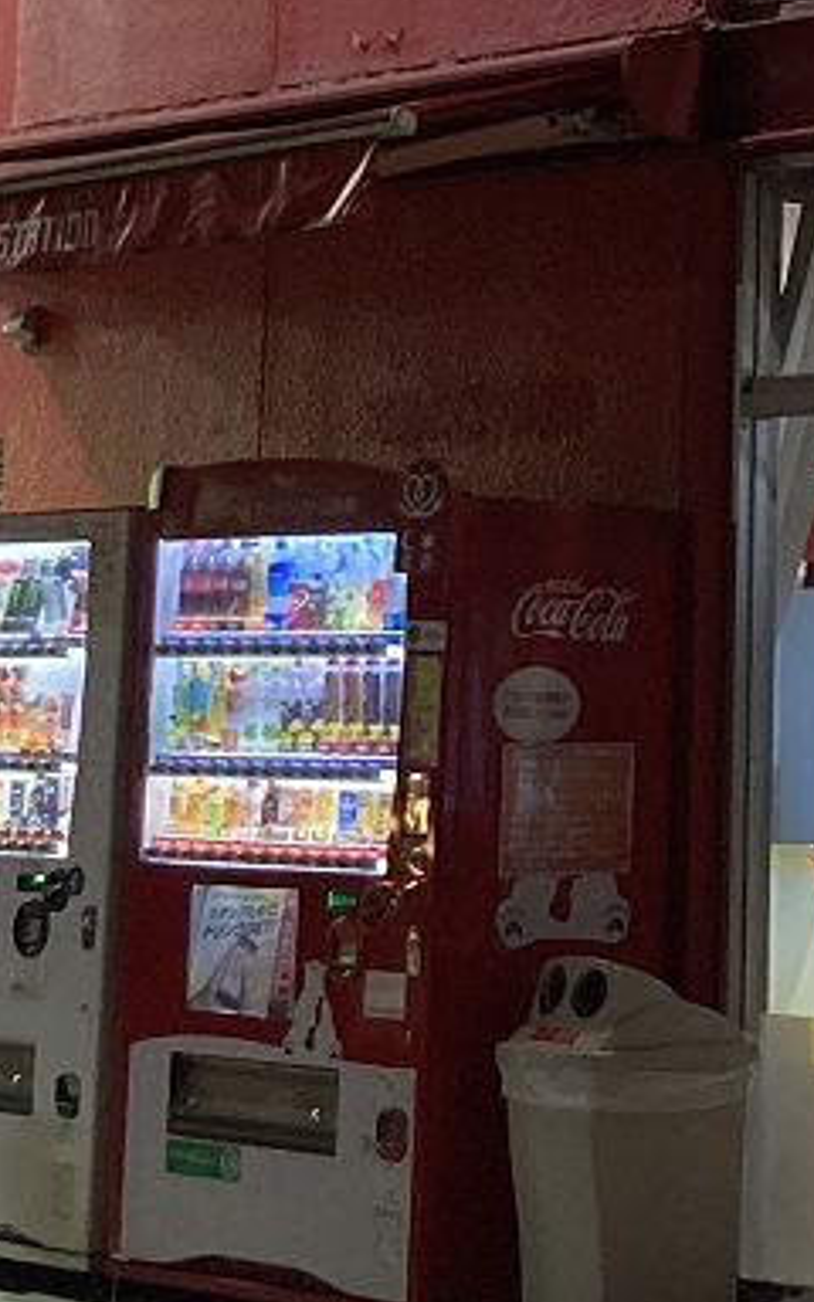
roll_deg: -1.2
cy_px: 36
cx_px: 909
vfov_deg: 17.6
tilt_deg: +10.9
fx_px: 4117
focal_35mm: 116
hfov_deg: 11.1
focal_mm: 3.99
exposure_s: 1/50
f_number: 1.8
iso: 100
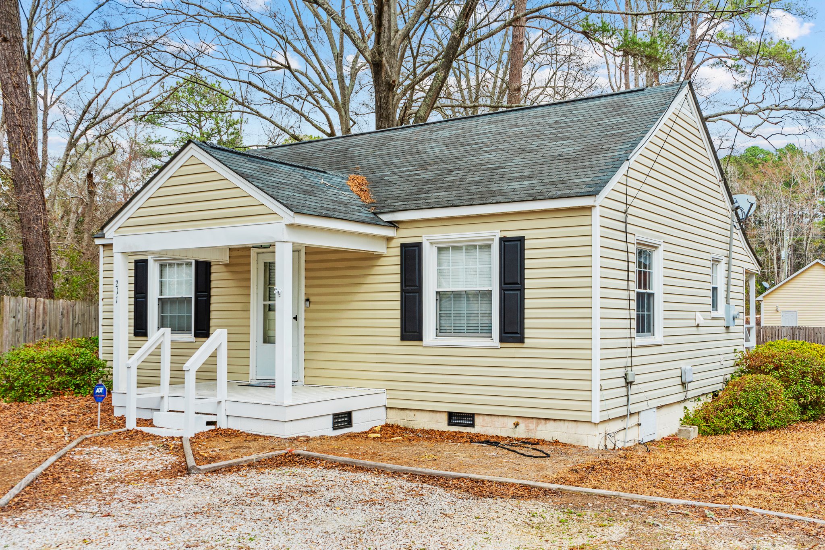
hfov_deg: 55.8
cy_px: 275
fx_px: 779
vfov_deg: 38.9
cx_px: 412
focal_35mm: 34
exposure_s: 1/200
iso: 250
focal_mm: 34
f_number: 9
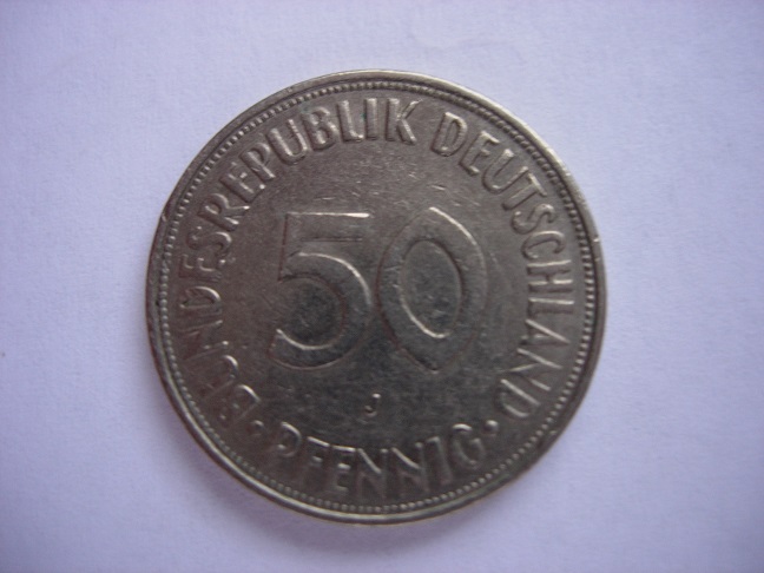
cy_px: 286
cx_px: 382
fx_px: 839
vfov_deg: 37.7
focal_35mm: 38
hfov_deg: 49.0
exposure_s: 1/32
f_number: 2.8
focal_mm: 7.8
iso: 77
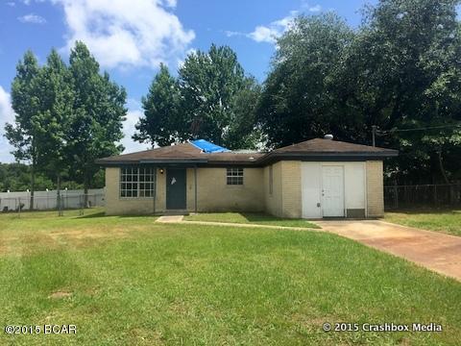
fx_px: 386
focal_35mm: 29
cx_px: 230
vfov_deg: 48.2
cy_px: 173
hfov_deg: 61.7
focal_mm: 4.15
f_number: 2.2
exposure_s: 1/1799
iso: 32
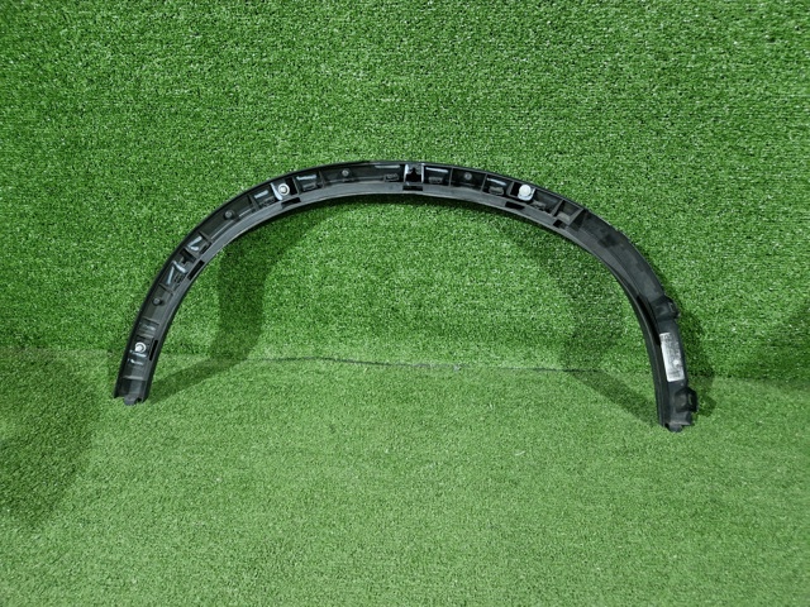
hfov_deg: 73.9
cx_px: 405
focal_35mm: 23
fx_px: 538
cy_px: 304
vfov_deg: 58.9
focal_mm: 5.4
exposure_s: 1/100
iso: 100
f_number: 1.8
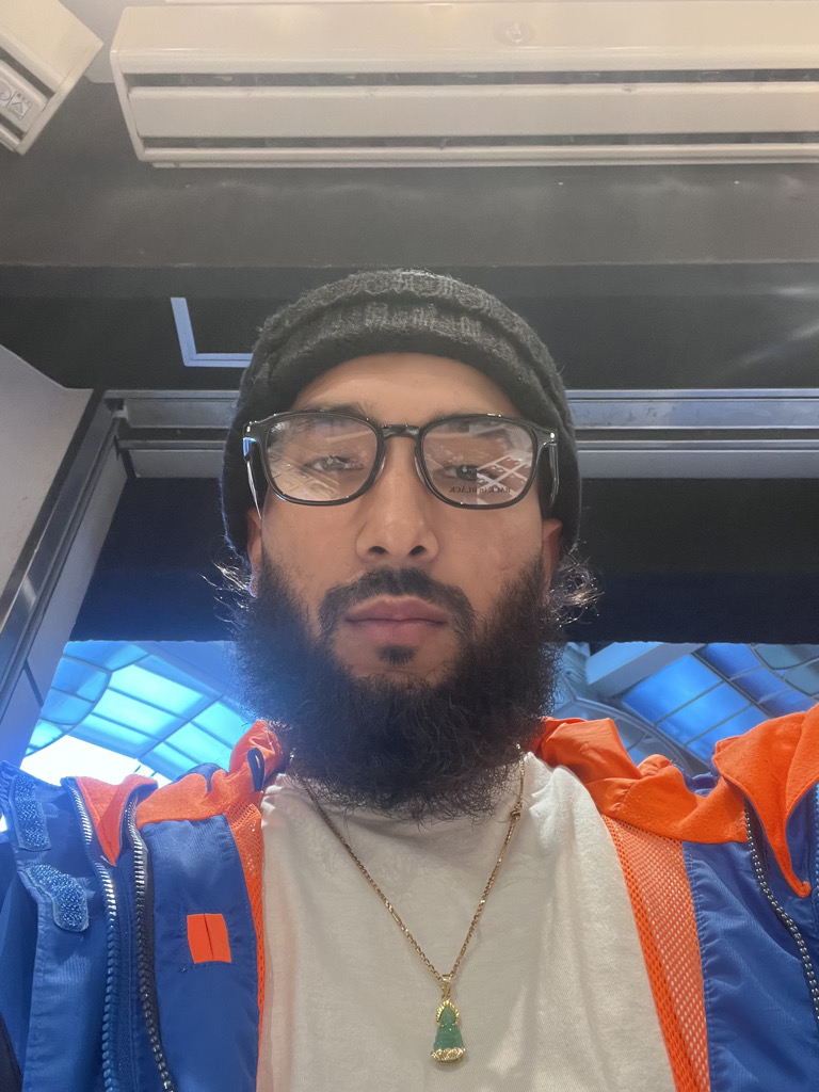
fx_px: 946
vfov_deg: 60.0
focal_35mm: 30
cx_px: 410
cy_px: 546
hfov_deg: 46.8
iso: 200
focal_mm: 2.71
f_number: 2.2
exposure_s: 1/60
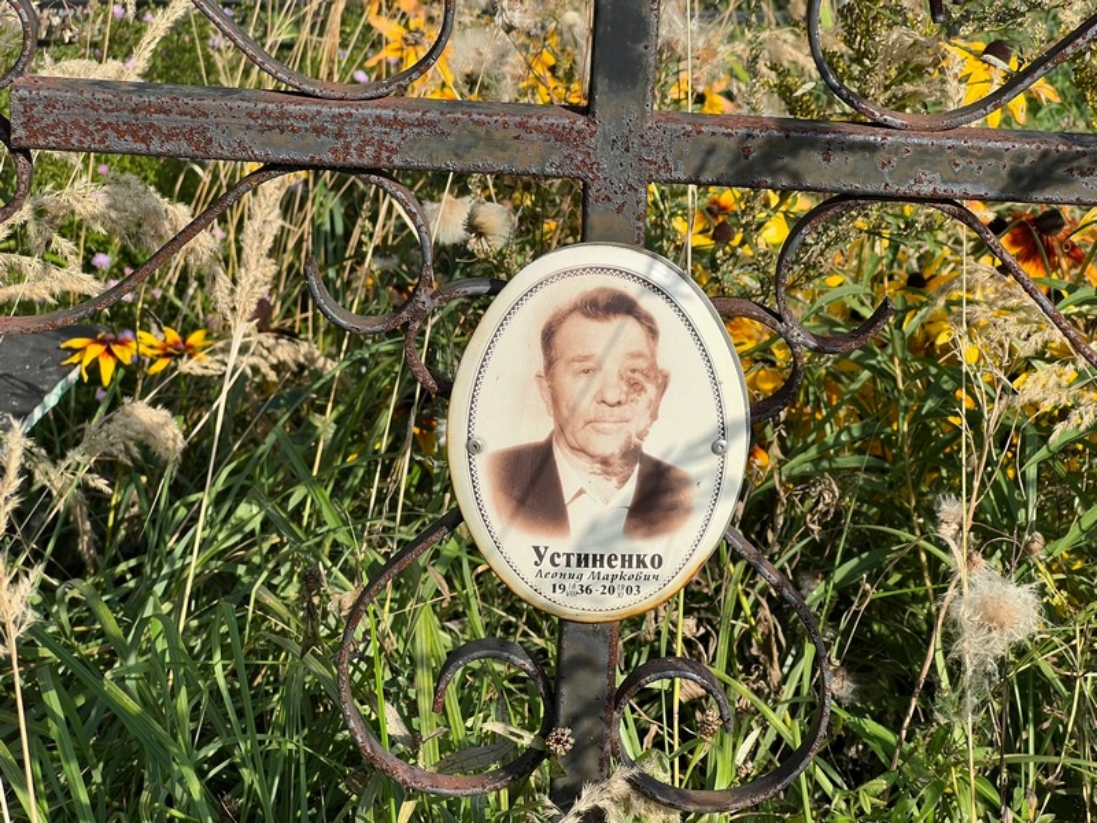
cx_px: 548
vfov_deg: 19.1
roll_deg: +0.3
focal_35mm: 77
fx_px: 2440
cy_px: 412
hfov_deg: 25.3
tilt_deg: -15.2
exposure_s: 1/418
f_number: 2.8
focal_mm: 9
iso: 32
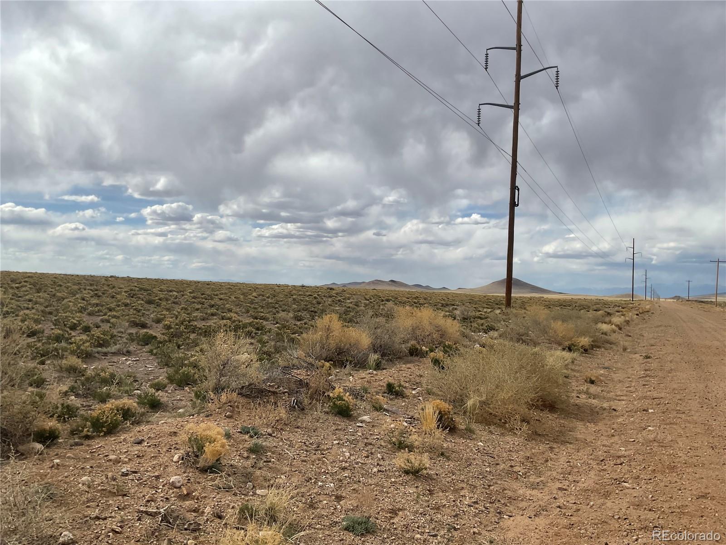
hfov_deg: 61.7
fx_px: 608
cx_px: 363
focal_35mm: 29
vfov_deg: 48.2
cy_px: 272
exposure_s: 1/3534
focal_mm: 3
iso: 16
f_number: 1.8
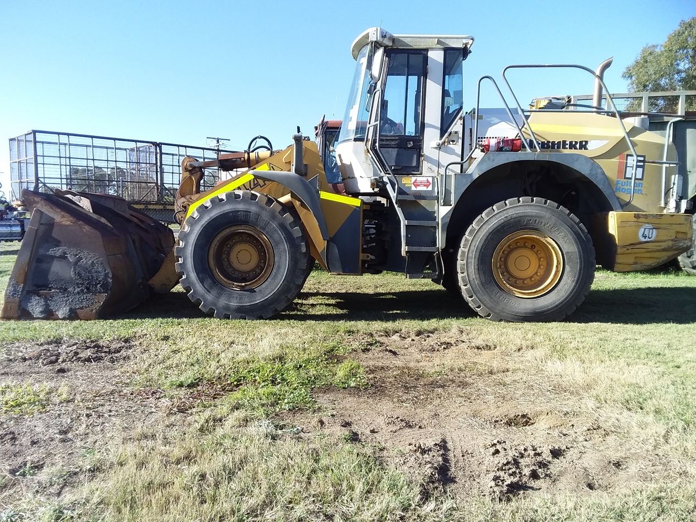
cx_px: 341
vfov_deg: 48.2
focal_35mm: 29
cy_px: 269
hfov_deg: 61.7
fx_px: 583
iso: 40
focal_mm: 2.91
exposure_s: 1/684
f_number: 1.9
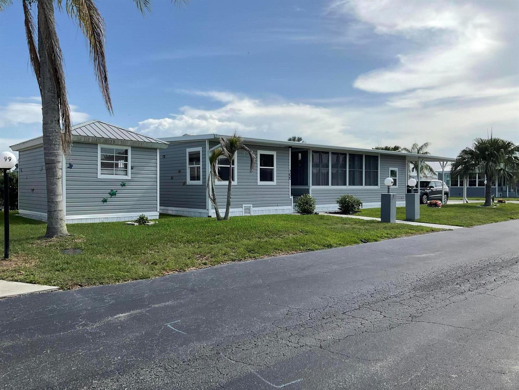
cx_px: 260
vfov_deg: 48.2
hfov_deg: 61.7
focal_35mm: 29
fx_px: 435
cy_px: 195
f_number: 1.8
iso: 16
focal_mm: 3
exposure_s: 1/2227
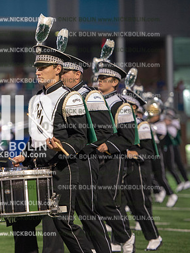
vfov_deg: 8.5
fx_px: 1706
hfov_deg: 6.4
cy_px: 126
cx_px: 5
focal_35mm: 233
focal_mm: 160
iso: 4000
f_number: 2.8
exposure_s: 1/250
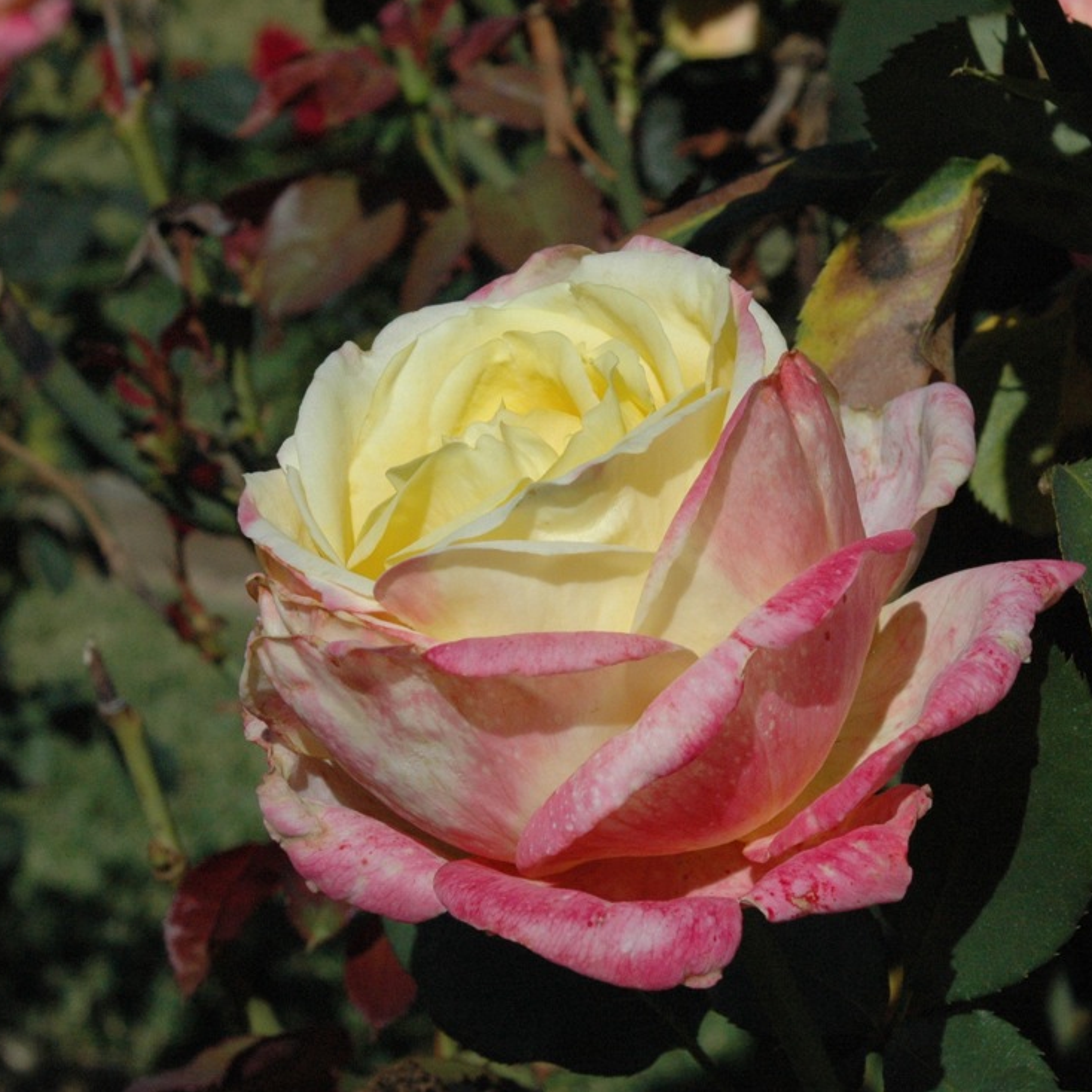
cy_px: 560
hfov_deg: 15.7
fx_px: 3962
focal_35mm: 111
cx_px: 696
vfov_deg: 15.7
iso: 800
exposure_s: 1/640
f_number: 13
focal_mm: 50
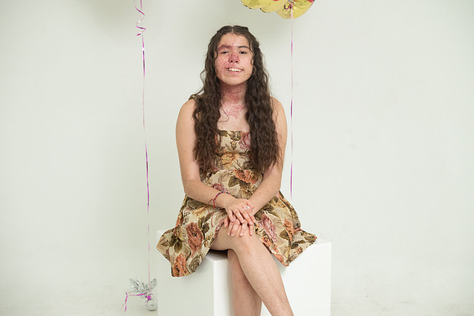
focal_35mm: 60
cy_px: 158
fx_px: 790
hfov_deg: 33.4
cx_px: 237
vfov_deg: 22.6
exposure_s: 1/125
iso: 3200
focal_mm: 60
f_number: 5.6
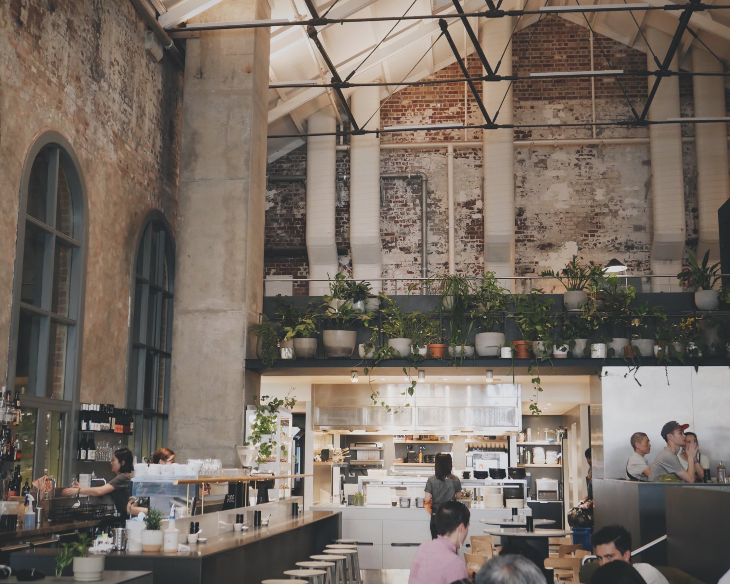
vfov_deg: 31.5
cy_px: 292
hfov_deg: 38.8
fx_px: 1037
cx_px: 363
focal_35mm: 48
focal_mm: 20.6
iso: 1600
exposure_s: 1/50
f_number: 2.6
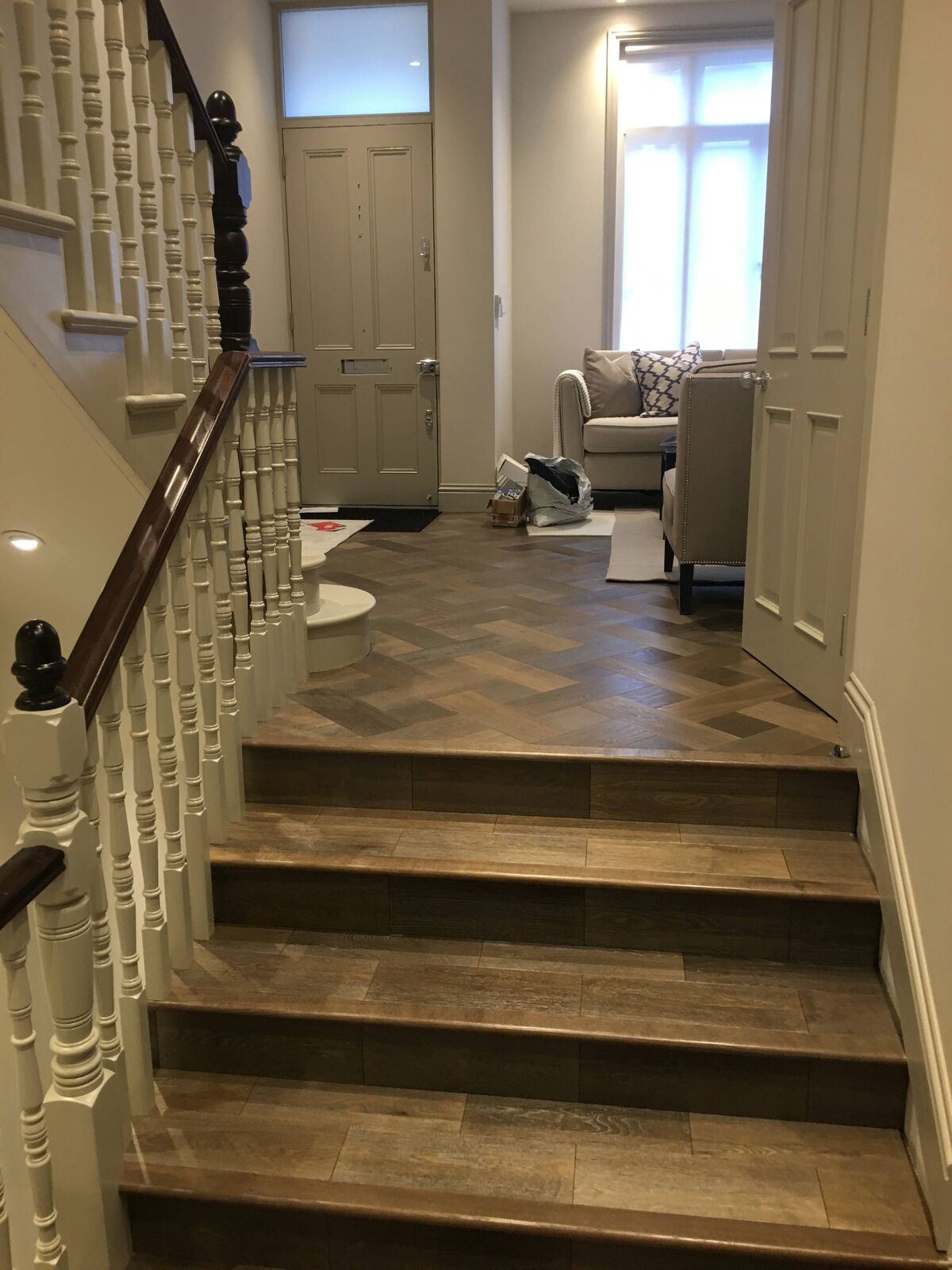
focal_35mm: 29
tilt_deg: -11.7
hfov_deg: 48.2
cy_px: 635
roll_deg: -0.2
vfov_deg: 61.7
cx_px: 476
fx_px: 1063
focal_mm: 4.15
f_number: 2.2
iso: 64
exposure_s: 1/17
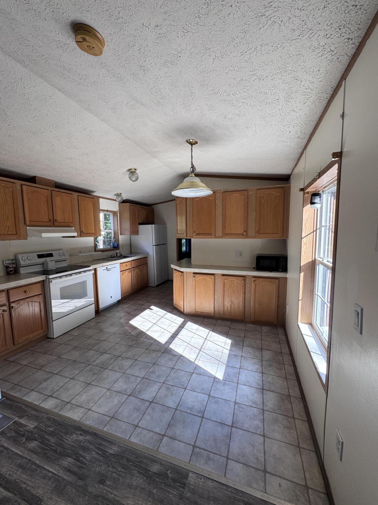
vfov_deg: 102.1
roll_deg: +0.5
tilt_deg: -5.0
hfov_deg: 85.7
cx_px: 189
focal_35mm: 14
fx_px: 204
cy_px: 252
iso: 64
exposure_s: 1/99
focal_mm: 2.22
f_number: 2.2
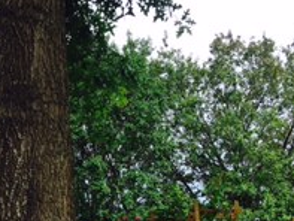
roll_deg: -0.3
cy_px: 309
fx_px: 799
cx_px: 30
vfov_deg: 14.9
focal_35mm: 94
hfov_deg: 20.4
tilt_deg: +6.5
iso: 25
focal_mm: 4.15
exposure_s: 1/472
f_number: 2.2
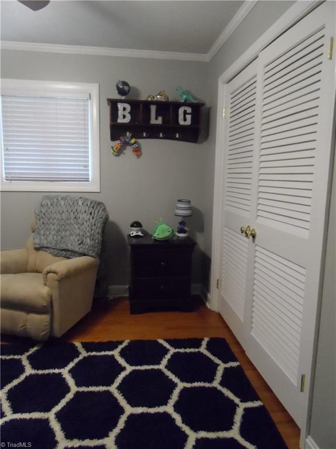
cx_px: 168
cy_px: 224
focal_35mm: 24
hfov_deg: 56.8
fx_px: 311
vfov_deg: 71.6
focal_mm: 4
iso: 800
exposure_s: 1/30
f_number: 3.2
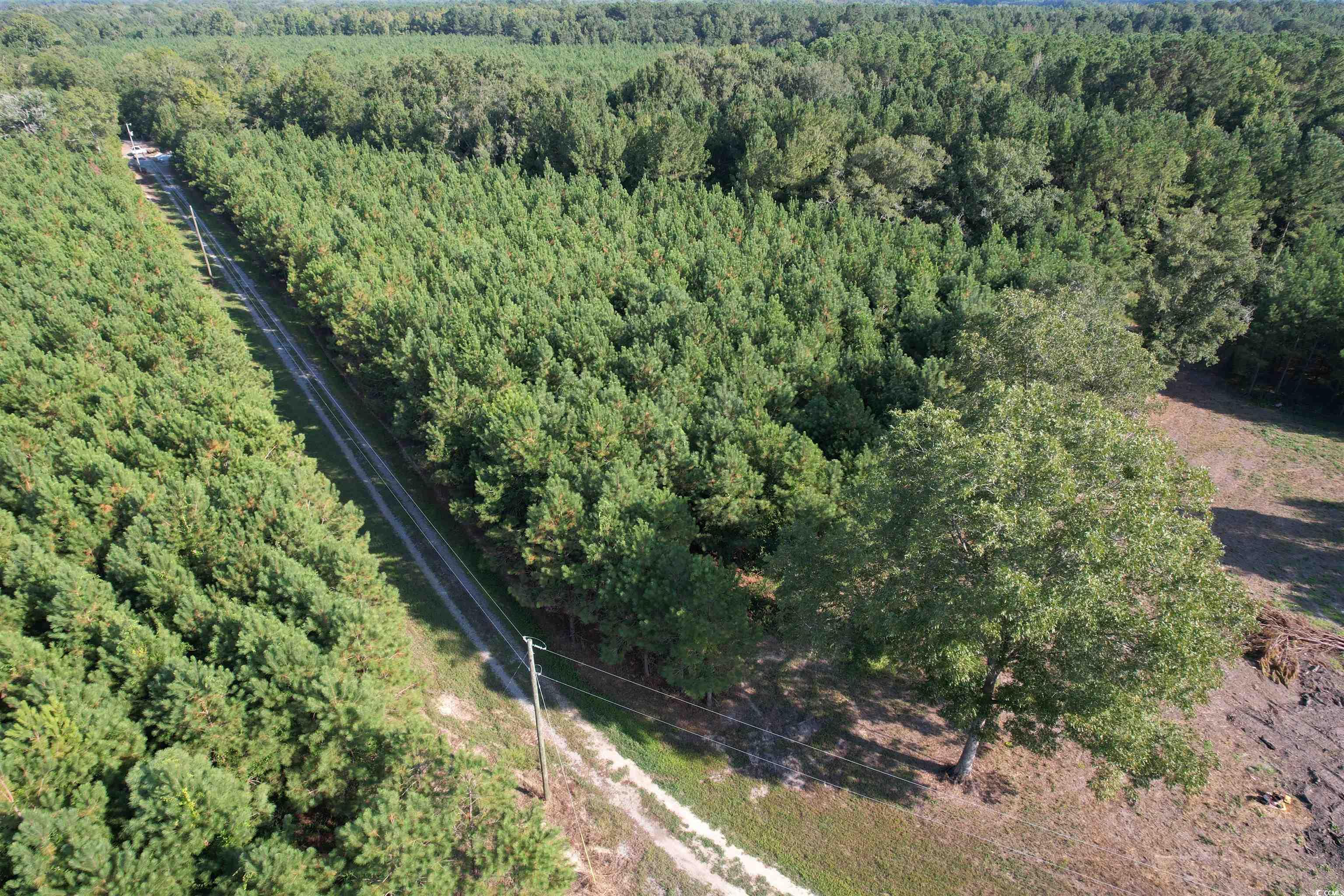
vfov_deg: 57.2
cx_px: 672
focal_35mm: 22
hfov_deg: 78.6
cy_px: 448
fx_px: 821
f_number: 2.8
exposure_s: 1/500
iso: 100
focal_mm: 8.38
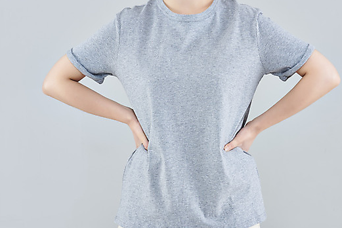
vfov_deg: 8.5
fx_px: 1530
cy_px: 117
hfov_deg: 12.7
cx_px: 192
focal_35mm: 161
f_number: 14
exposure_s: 1/125
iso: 100
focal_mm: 140
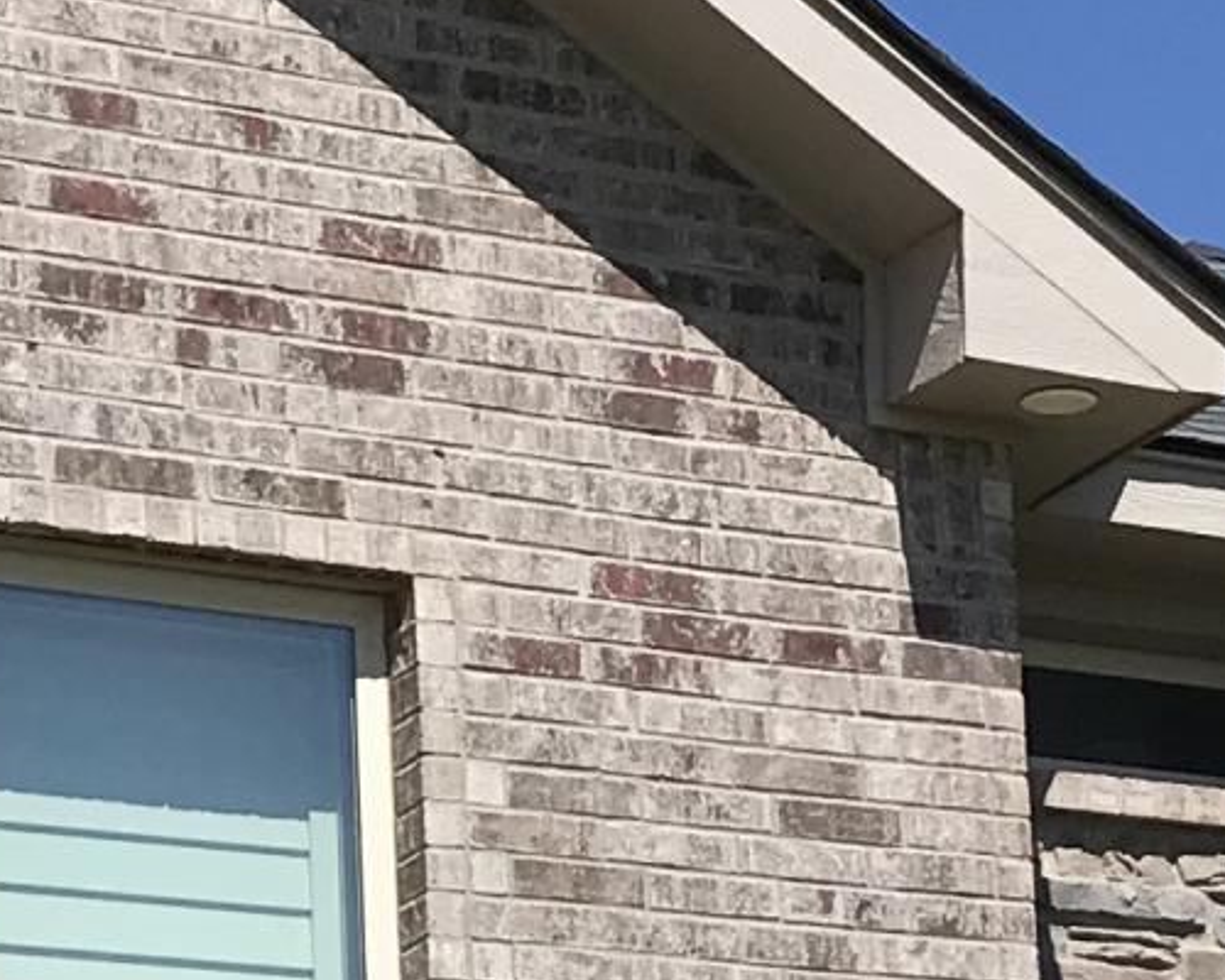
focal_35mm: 164
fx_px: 5946
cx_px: 858
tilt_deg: +11.6
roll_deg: +1.9
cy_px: 1318
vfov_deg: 9.2
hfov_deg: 11.7
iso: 20
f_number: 1.8
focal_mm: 3.99
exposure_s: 1/3096
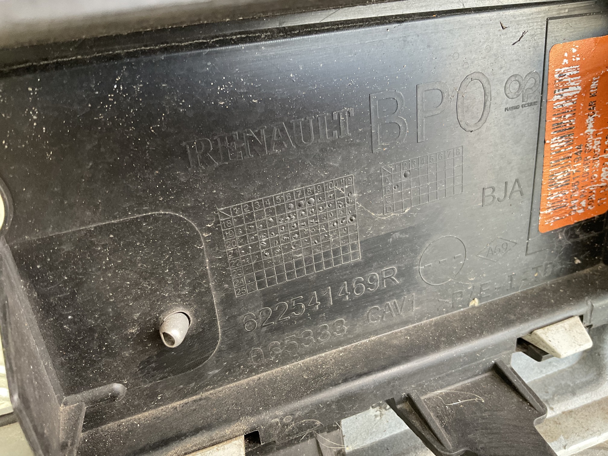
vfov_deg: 48.2
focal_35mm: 29
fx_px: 509
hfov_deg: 61.7
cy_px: 228
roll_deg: +0.6
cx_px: 304
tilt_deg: -33.7
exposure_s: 1/50
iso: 125
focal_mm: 3
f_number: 1.8
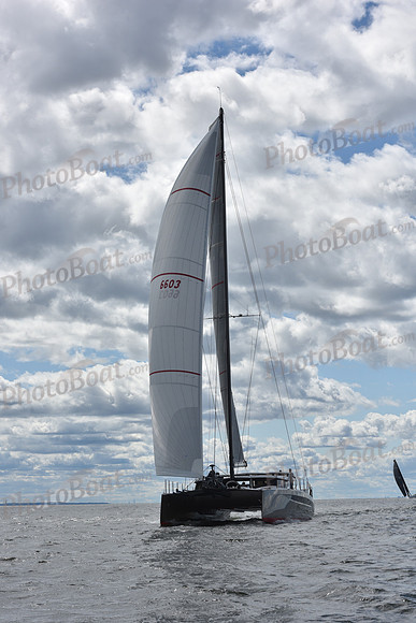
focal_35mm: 70
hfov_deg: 19.5
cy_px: 312
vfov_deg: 28.8
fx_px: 1213
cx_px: 208
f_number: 10
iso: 250
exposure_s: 1/1000
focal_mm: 70
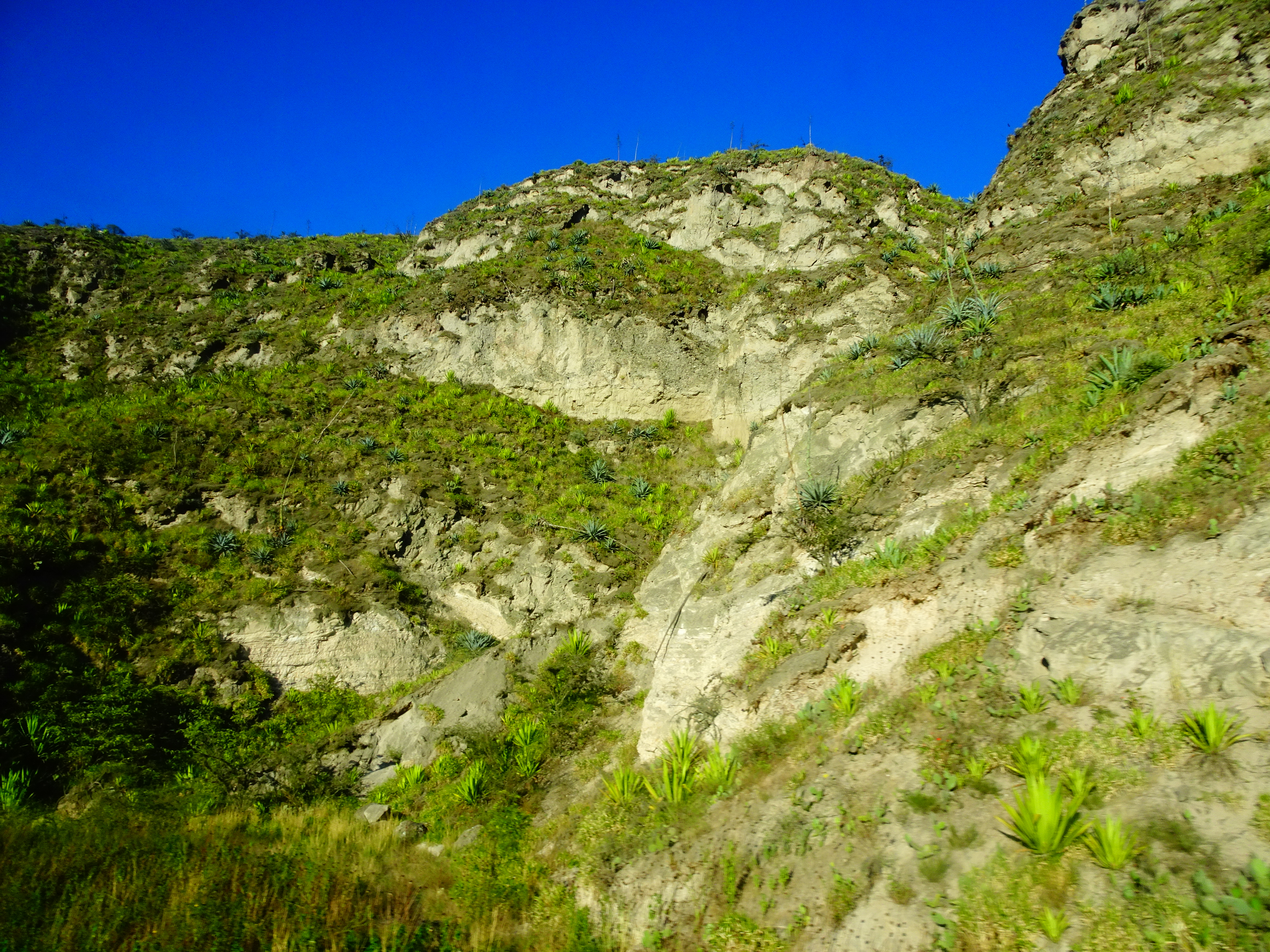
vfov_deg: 56.8
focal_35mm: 24
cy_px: 476
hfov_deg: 71.6
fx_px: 881
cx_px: 635
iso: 80
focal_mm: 4.1
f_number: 3.5
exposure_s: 1/250
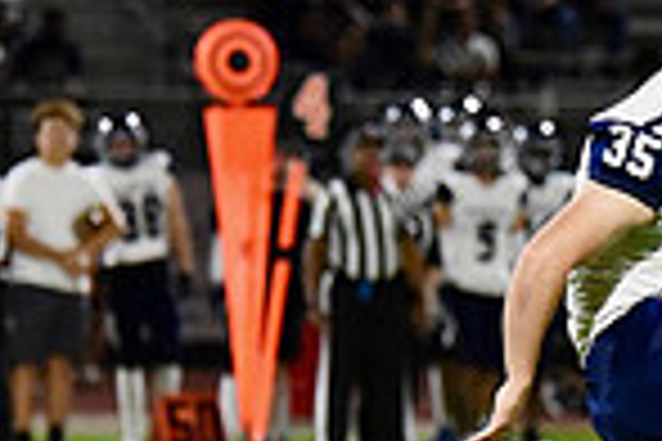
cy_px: 187
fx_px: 11602
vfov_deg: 2.2
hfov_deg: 3.3
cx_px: 621
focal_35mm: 631
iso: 8000
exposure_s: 1/1000
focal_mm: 160
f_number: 2.8
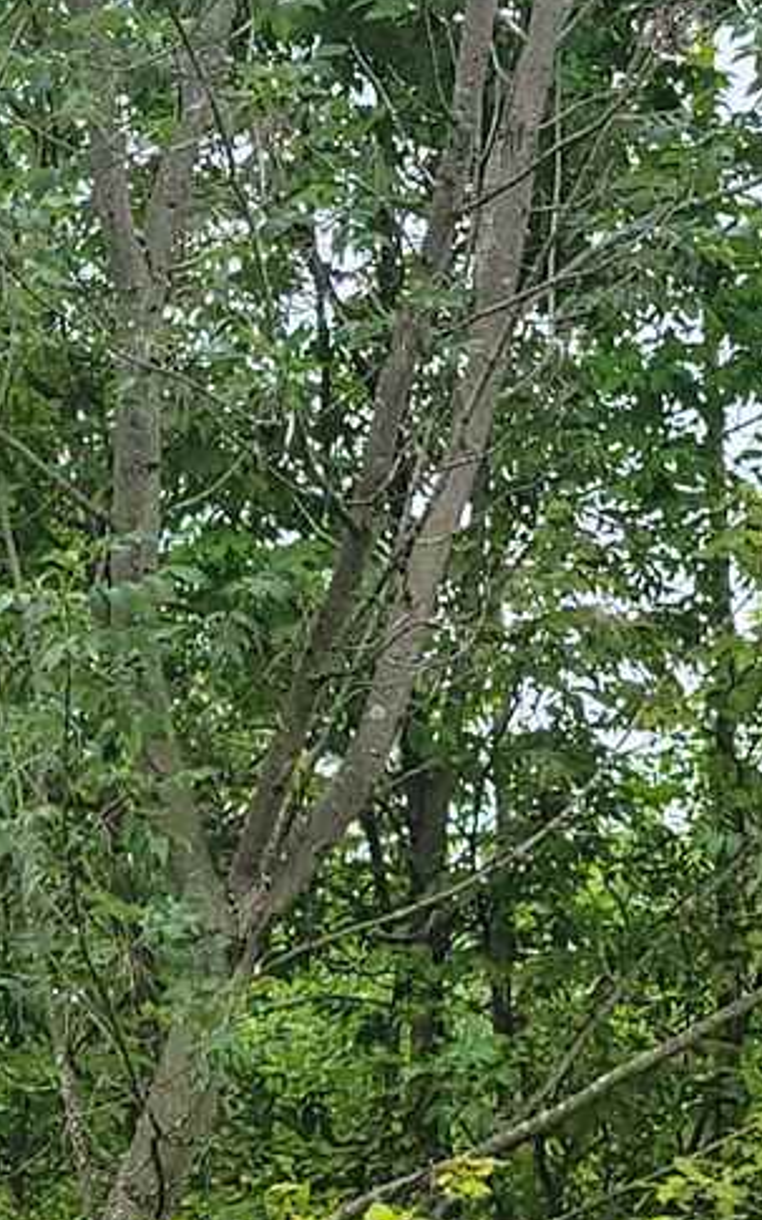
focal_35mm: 131
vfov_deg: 14.9
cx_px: -312
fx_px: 4354
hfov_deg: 9.8
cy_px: 1778
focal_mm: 5.4
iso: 40
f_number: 1.8
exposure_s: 1/843
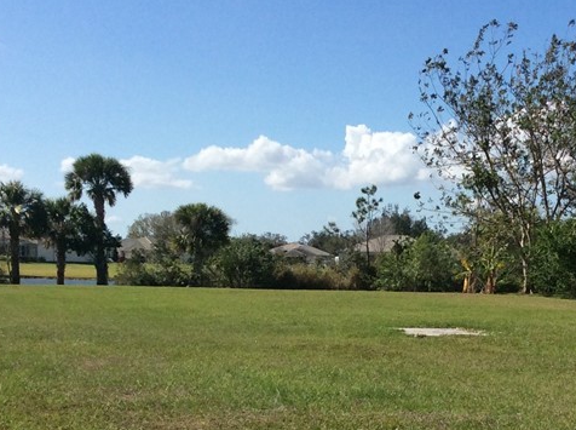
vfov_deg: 20.9
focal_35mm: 69
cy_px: 374
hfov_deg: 27.9
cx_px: 414
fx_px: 1146
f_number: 2.4
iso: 32
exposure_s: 1/2488
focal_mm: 3.3
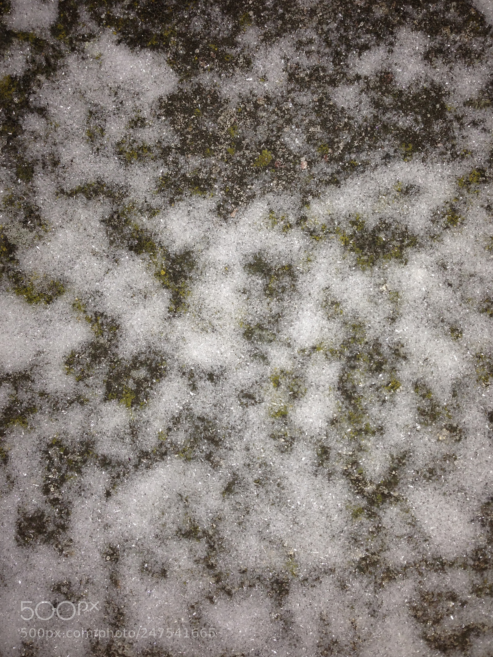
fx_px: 646
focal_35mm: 34
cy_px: 328
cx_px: 248
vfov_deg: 54.0
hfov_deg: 41.8
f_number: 2.4
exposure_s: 1/138
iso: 50
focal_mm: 4.12
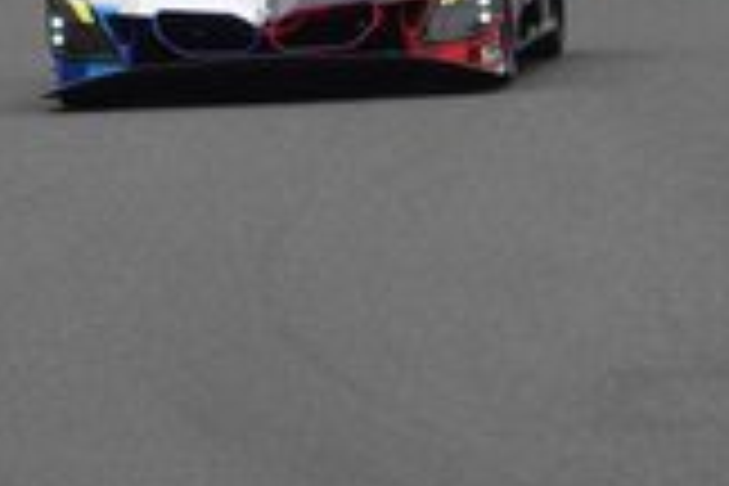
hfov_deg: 1.7
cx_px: 324
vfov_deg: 1.1
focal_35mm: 1211
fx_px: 24521
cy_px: 104
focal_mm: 159.66
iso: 125
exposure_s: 1/800
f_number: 4
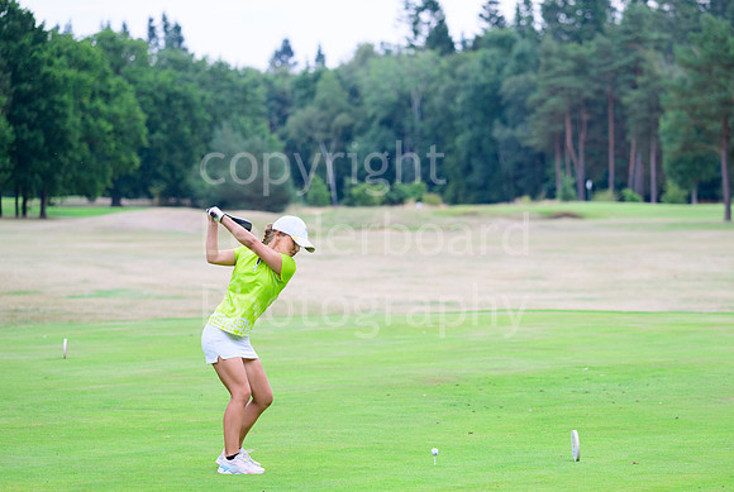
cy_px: 274
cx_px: 412
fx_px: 4008
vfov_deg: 7.0
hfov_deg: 10.5
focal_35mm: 196
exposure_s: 1/2000
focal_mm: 175
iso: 1250
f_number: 4.8
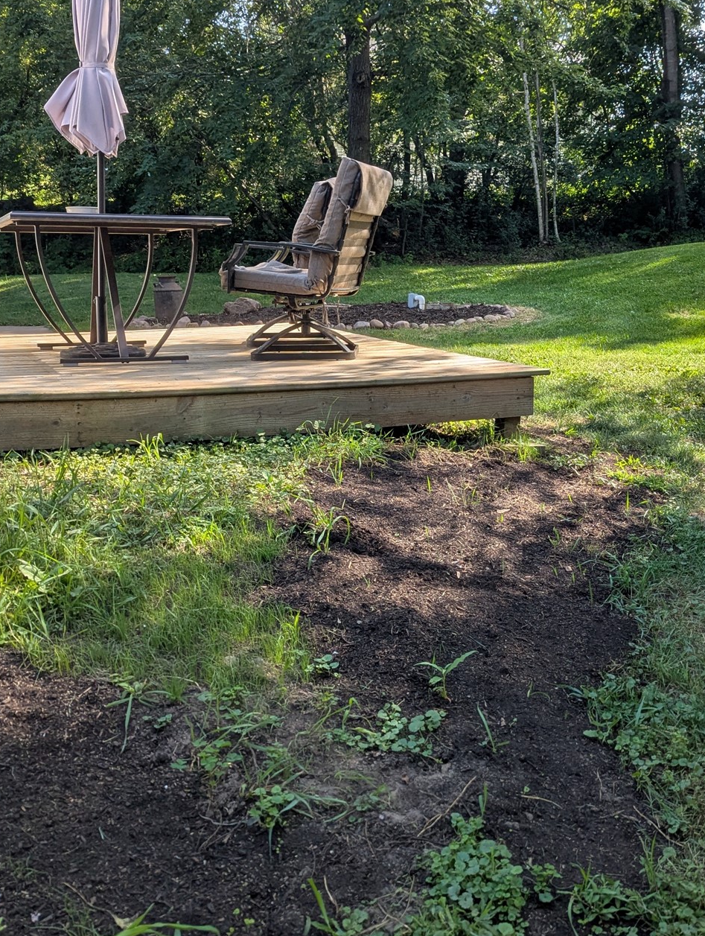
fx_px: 1056
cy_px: 452
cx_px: 454
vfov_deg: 47.8
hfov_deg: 36.6
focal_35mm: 39
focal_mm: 6.81
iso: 37
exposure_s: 1/602
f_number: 1.85
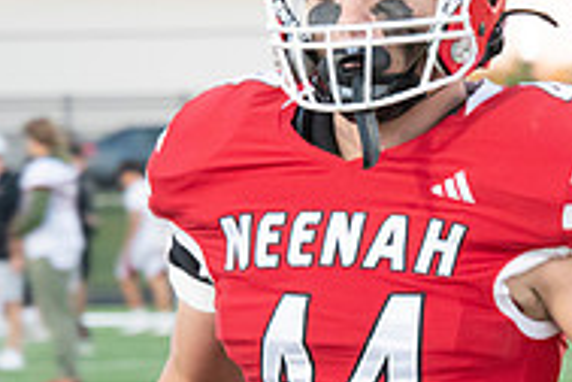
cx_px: 505
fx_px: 8277
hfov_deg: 4.0
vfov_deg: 2.6
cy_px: 341
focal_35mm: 521
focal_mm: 170
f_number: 9
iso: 8000
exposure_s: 1/400
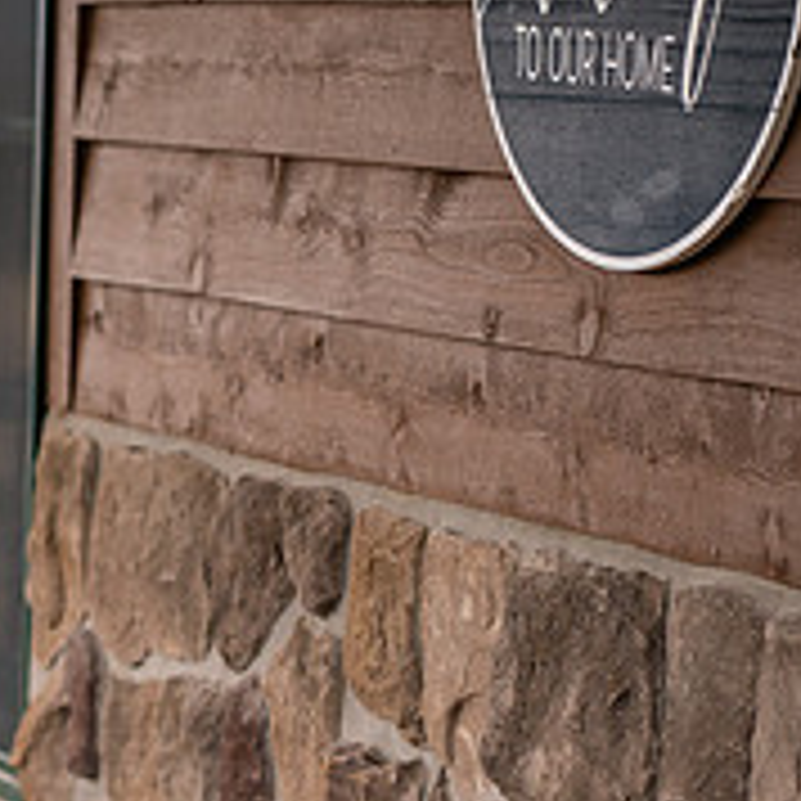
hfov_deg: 7.3
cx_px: -356
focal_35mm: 235
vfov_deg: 7.4
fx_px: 6152
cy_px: 425
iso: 320
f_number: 2.8
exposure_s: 1/320
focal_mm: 85
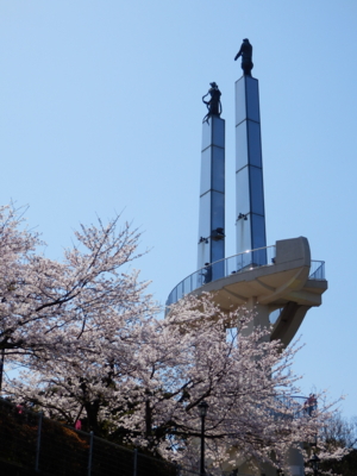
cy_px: 238
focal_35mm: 66
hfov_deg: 22.3
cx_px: 178
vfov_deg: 29.4
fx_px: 908
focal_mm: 11.9
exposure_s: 1/125
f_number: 12.4
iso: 80
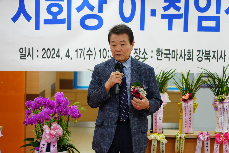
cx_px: 114
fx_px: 668
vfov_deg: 13.0
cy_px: 76
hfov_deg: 19.5
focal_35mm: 105
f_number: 4
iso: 1600
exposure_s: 1/160
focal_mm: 105
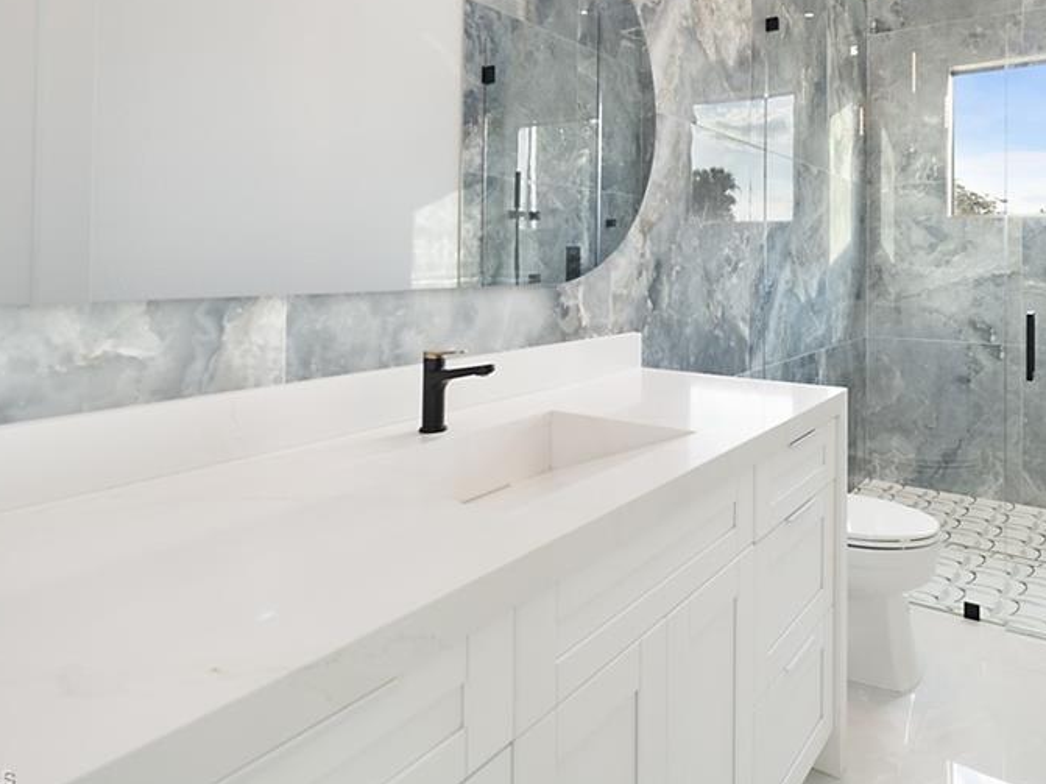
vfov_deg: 59.6
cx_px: 703
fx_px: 665
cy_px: 260
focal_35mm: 22
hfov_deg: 73.9
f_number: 4
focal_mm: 10
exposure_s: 1/3
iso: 160
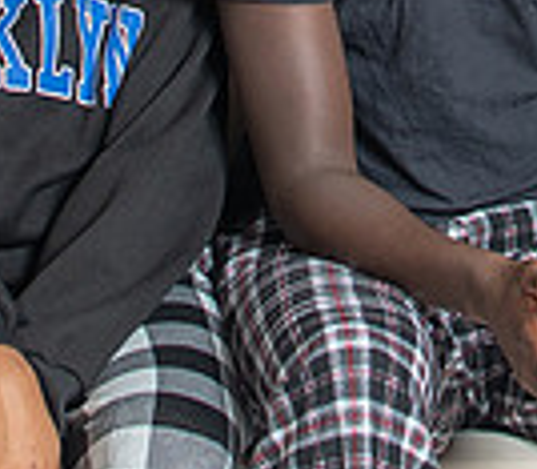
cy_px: -389
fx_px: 3905
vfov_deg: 6.7
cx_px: 368
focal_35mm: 237
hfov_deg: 7.9
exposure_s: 1/250
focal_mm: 35
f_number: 3.2
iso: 100
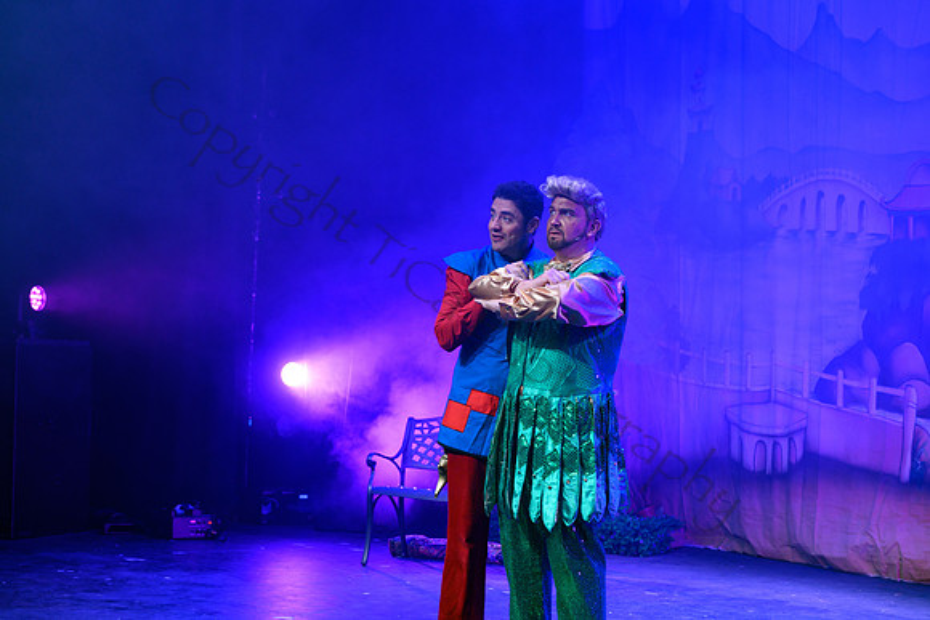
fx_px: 1809
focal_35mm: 70
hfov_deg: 28.8
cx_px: 465
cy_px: 310
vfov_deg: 19.5
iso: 1000
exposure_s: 1/100
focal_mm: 70
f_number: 4
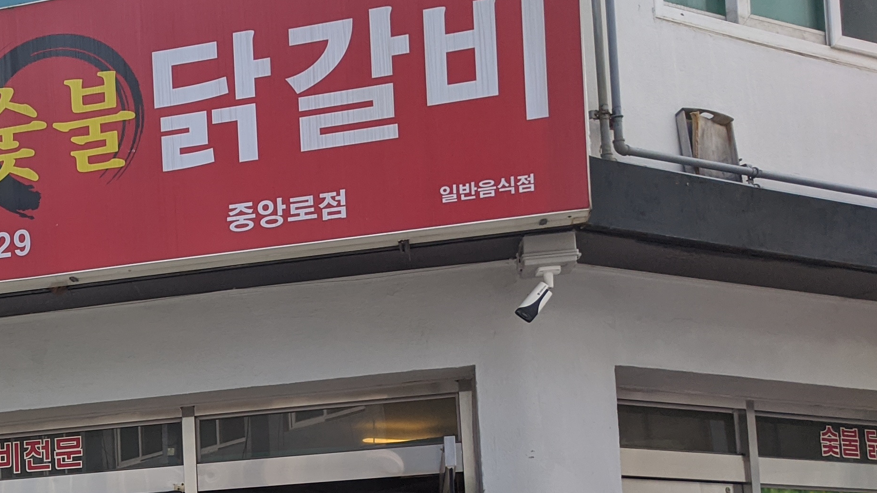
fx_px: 1442
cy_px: 588
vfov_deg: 18.4
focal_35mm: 62
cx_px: -67
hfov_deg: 30.6
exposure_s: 1/2513
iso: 51
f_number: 2
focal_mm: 4.67
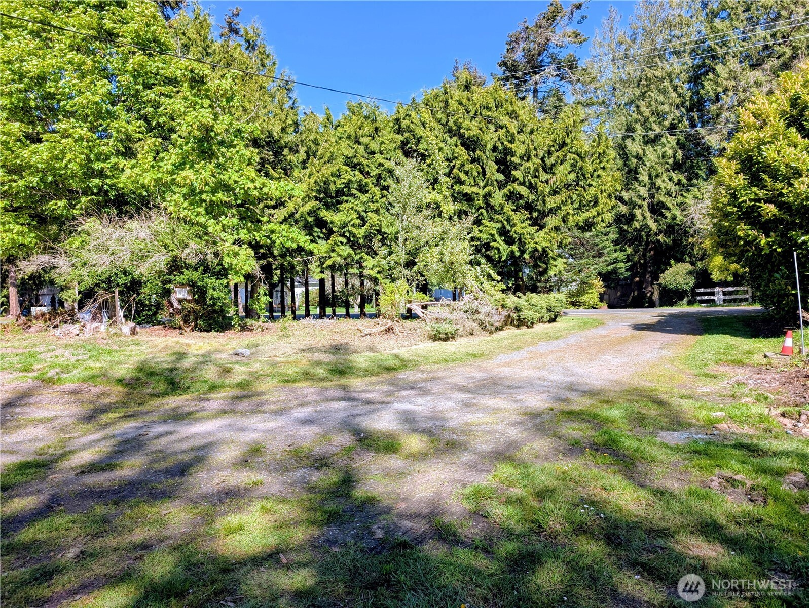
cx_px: 404
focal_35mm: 24
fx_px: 562
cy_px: 304
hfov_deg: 71.5
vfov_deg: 56.9
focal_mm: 6.9
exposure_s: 1/549
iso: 21
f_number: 1.68
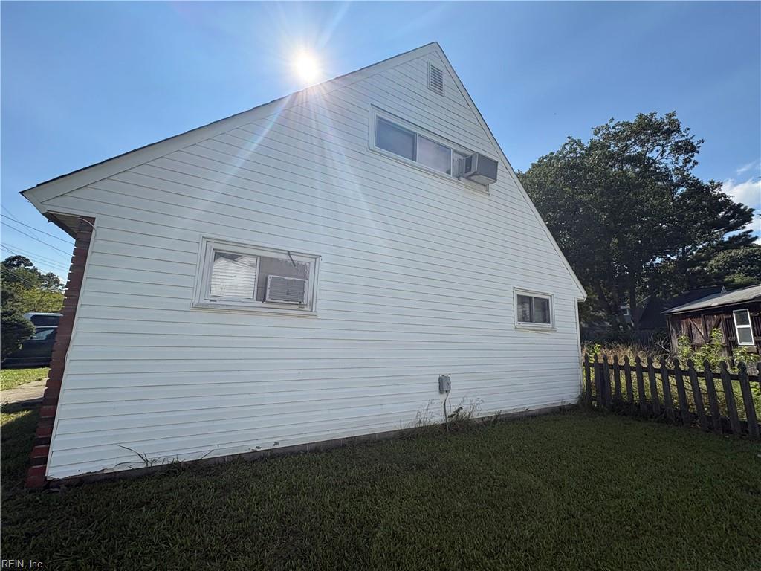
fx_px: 308
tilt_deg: +10.3
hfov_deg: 102.1
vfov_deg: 85.7
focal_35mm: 14
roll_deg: -0.4
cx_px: 380
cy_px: 286
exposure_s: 1/1976
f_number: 2.2
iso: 50
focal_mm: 2.22
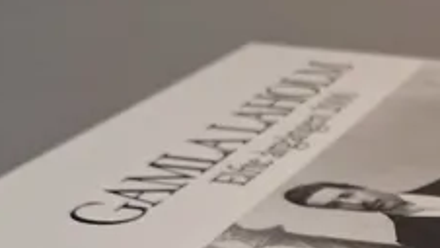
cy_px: 310
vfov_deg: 11.4
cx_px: 502
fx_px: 1213
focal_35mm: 104
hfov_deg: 19.6
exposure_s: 1/100
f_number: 1.8
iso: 400
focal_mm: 4
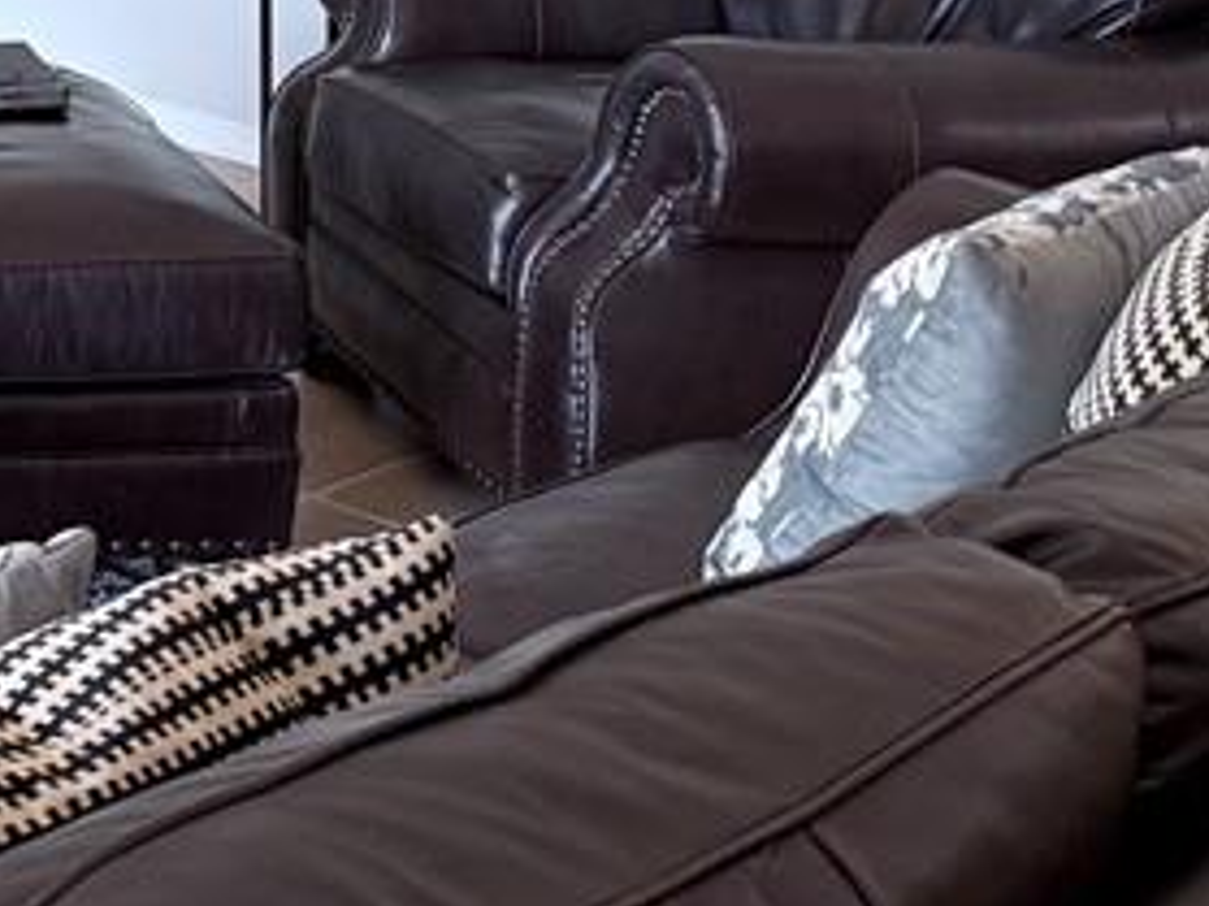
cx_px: -498
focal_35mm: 88
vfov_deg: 15.7
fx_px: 3072
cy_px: -364
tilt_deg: -5.9
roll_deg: +0.9
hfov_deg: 19.8
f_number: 1.78
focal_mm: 6.76
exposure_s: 1/120
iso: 200
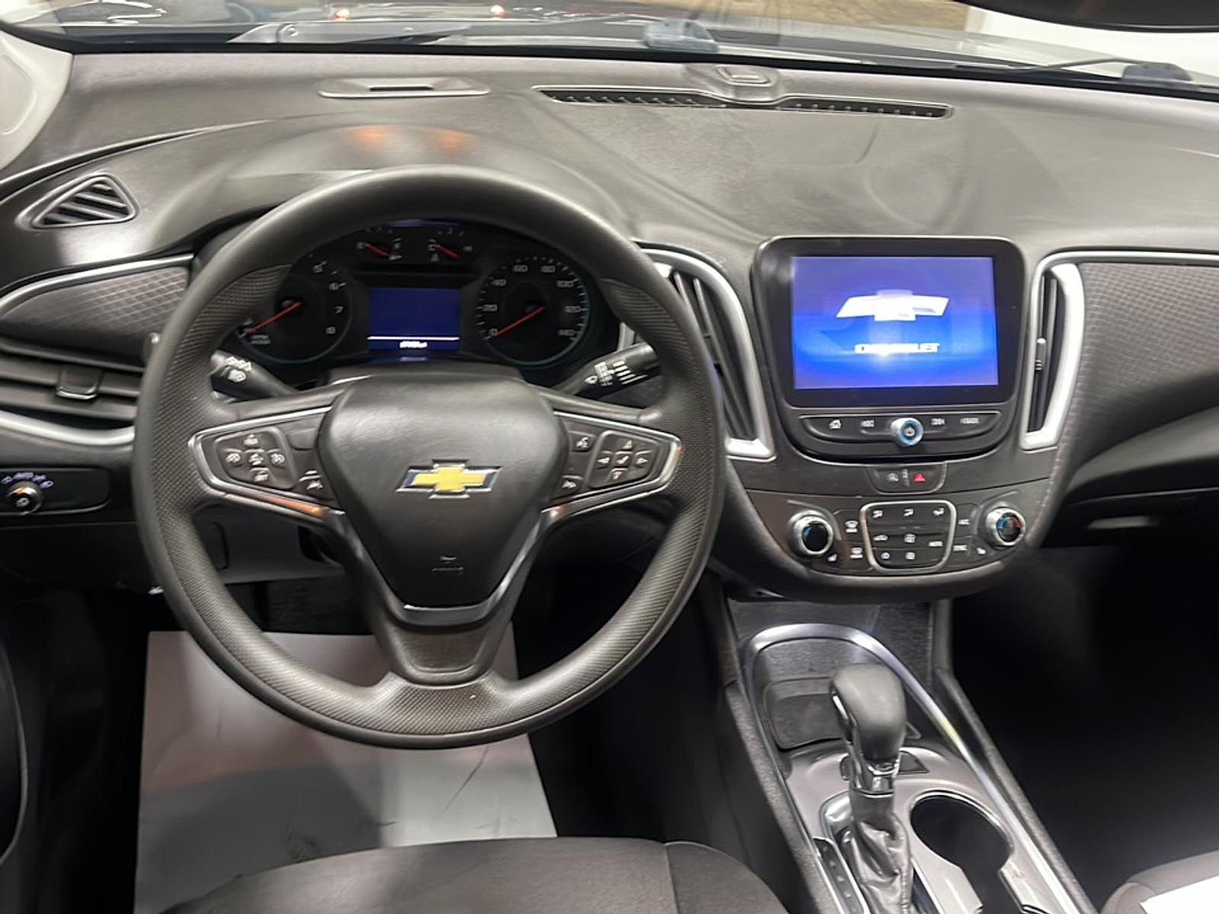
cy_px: 457
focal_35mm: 28
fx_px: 986
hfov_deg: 63.4
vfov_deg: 49.7
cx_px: 610
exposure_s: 1/40
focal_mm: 5.1
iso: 400
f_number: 1.6
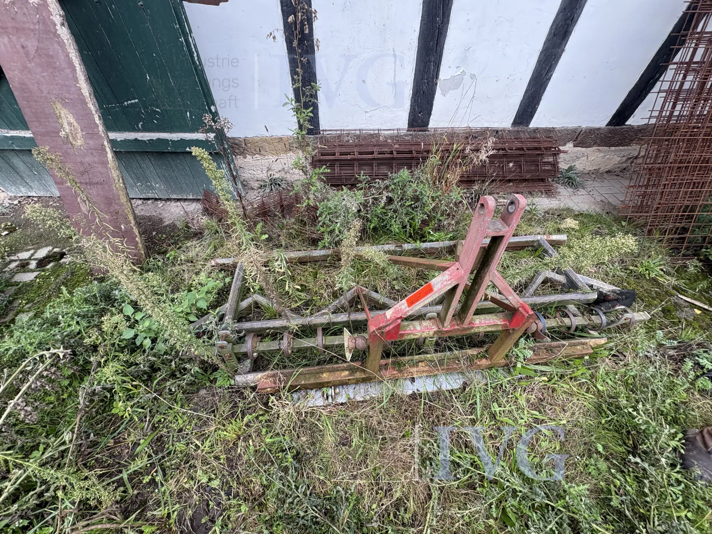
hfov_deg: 102.1
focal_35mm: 14
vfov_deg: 85.7
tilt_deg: -48.1
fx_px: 288
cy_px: 267
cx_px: 356
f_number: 2.2
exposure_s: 1/99
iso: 40
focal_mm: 2.22
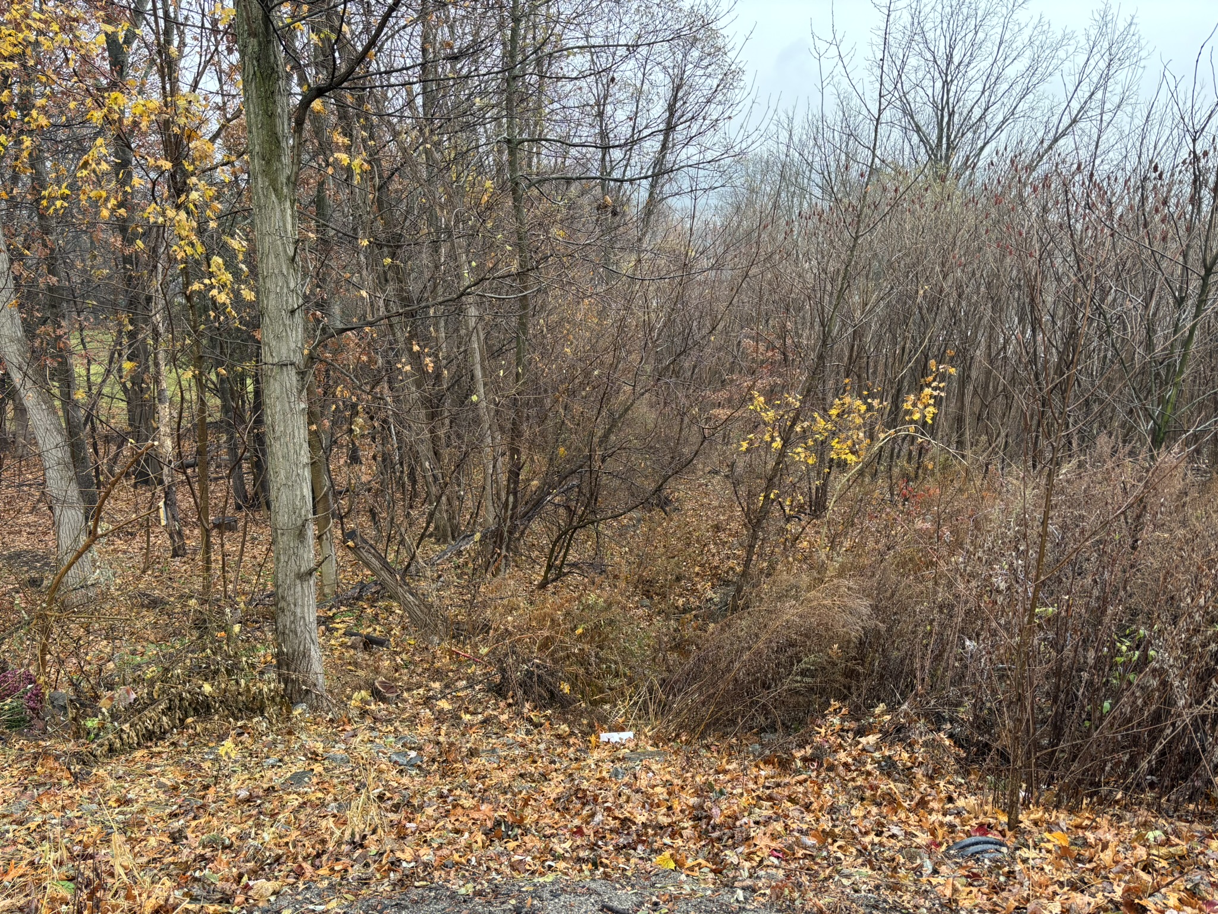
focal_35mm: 26
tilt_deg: -17.5
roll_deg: +0.0
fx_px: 915
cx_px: 609
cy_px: 457
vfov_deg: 53.1
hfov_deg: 67.3
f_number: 1.6
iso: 64
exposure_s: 1/169
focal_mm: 5.96
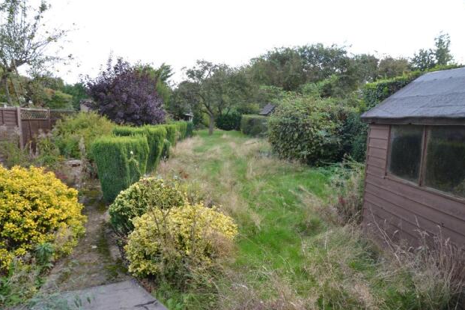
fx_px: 245
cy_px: 151
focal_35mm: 19
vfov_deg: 64.5
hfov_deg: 86.9
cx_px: 229
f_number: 5.6
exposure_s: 1/125
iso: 180
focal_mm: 12
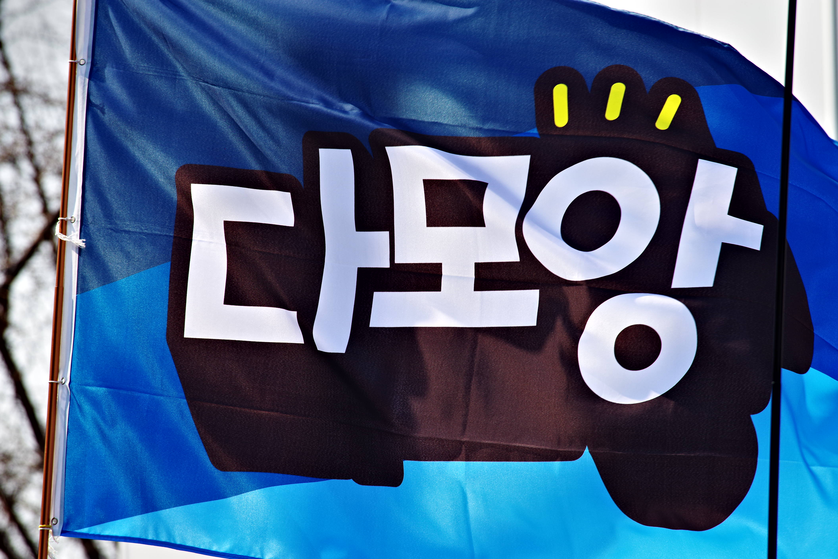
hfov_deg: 6.9
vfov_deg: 4.6
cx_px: 419
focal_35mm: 300
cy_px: 280
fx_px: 6983
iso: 100
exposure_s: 1/320
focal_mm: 300
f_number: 8
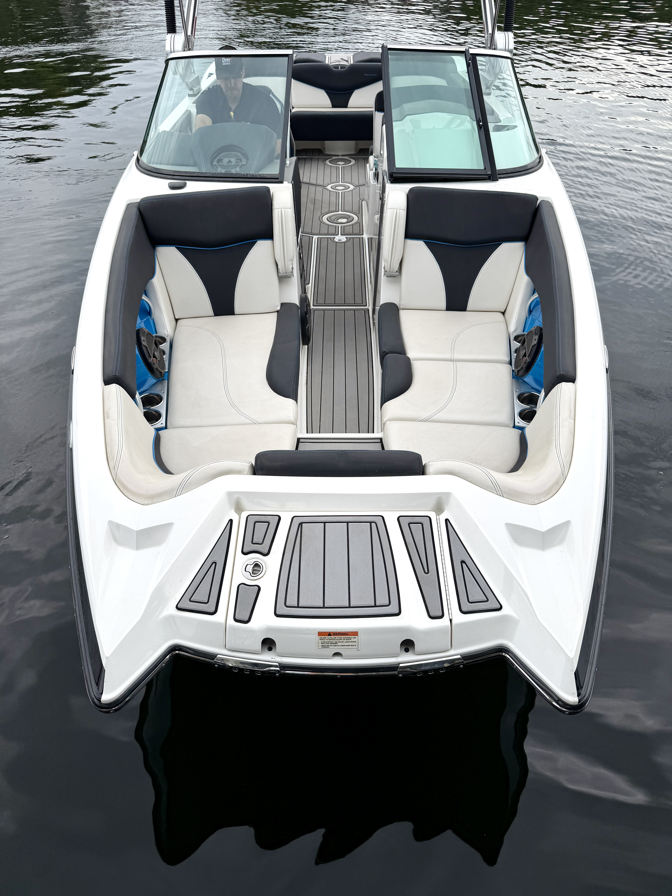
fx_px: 621
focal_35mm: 24
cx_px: 336
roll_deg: +1.6
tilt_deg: -40.7
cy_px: 448
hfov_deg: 56.8
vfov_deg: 71.6
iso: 80
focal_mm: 6.76
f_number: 1.78
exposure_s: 1/2907
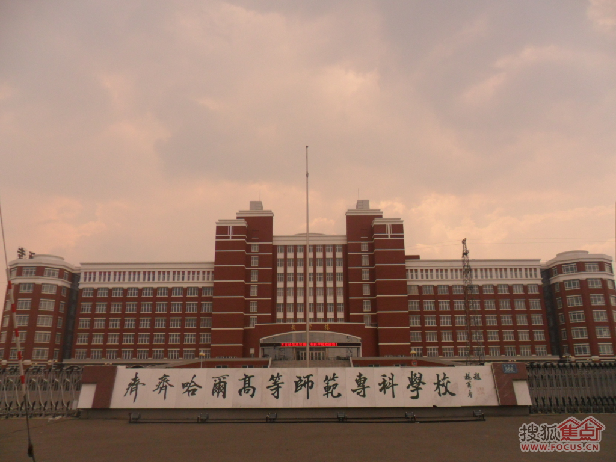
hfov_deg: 65.3
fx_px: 480
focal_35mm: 27
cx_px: 308
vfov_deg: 51.4
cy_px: 231
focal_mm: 4.9
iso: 80
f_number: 8.9
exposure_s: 1/180
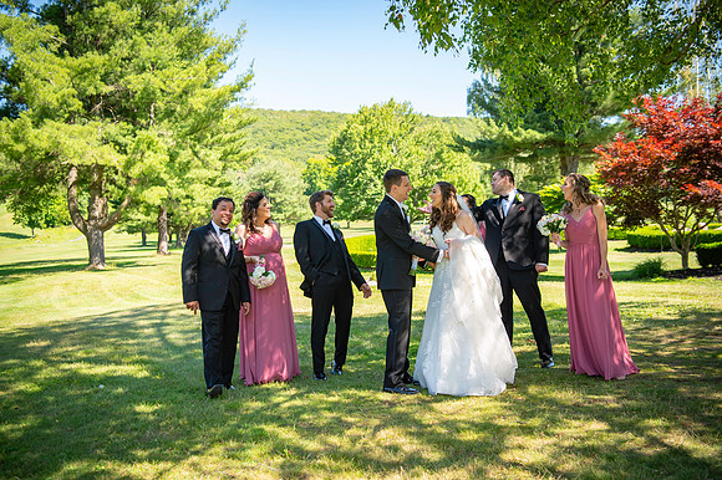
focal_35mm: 36
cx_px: 361
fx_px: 722
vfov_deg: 36.8
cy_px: 240
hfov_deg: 53.2
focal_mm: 36
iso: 250
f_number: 3.2
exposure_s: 1/800
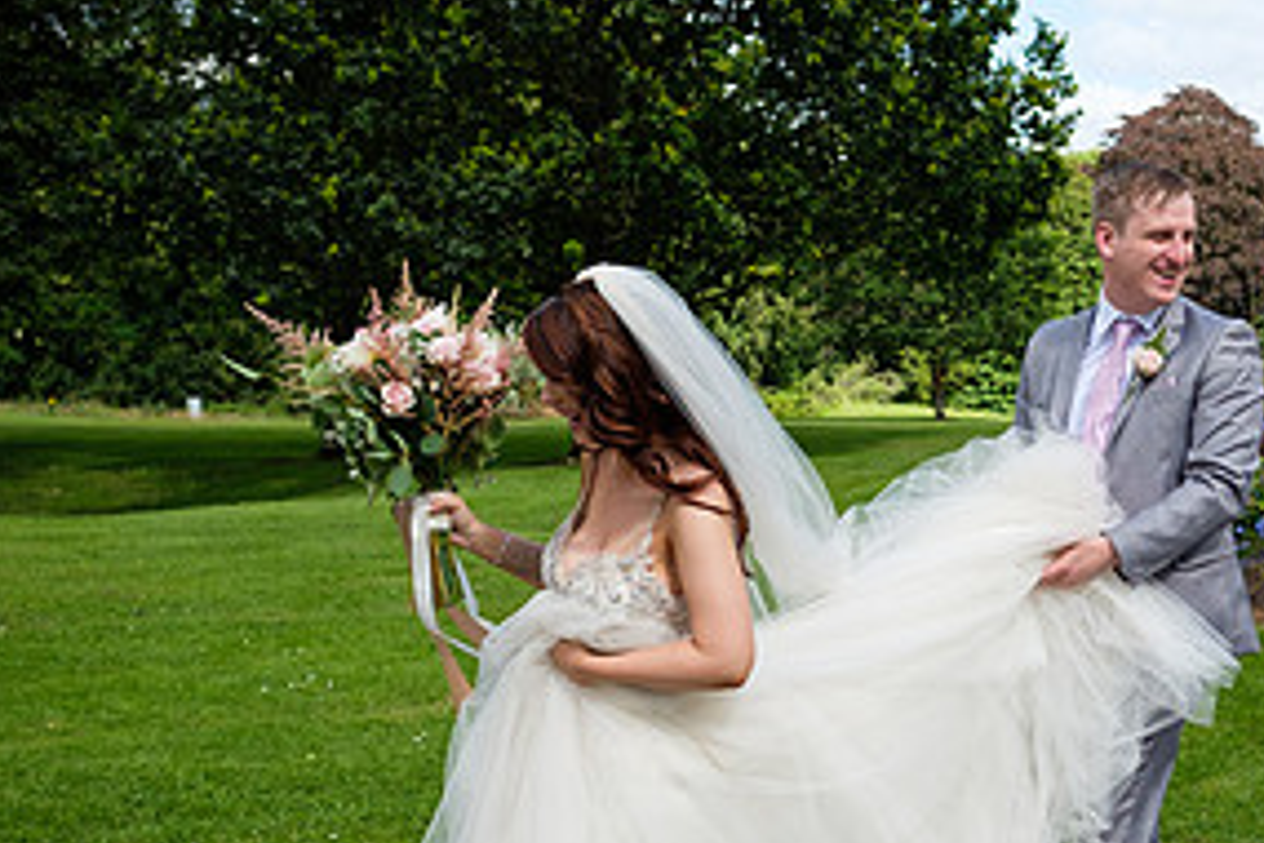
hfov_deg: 37.3
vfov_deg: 26.3
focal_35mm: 51
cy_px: 575
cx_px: 1036
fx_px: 1791
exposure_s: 1/1000
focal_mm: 16
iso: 200
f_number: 3.6
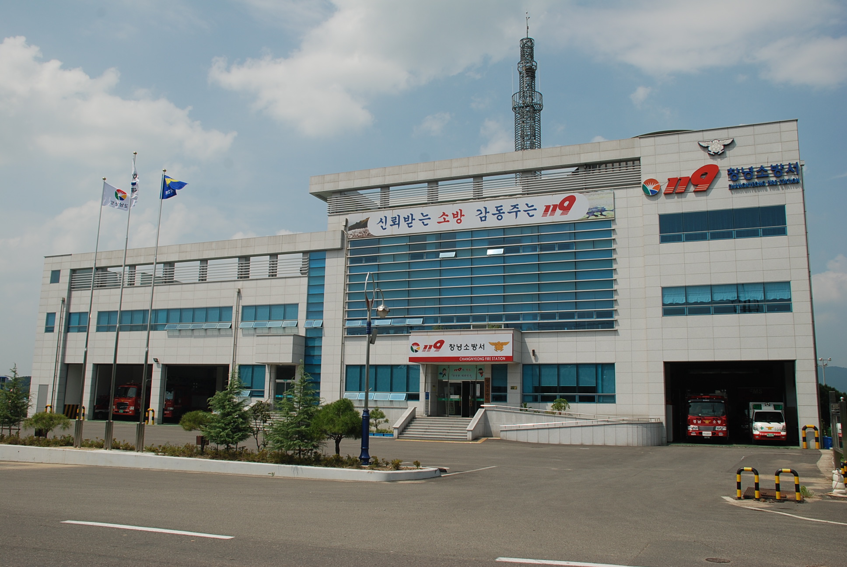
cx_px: 424
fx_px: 707
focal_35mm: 30
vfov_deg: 43.7
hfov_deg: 61.9
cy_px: 284
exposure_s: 1/250
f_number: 8
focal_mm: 20
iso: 100
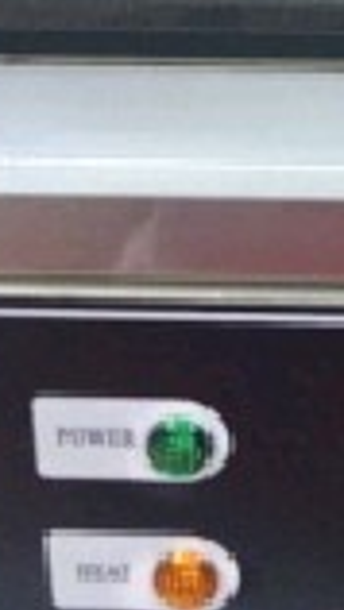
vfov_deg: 18.3
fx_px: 1539
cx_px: 626
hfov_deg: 11.8
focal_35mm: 95
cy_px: -452
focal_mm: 6.3
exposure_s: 1/101
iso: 1600
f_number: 1.7
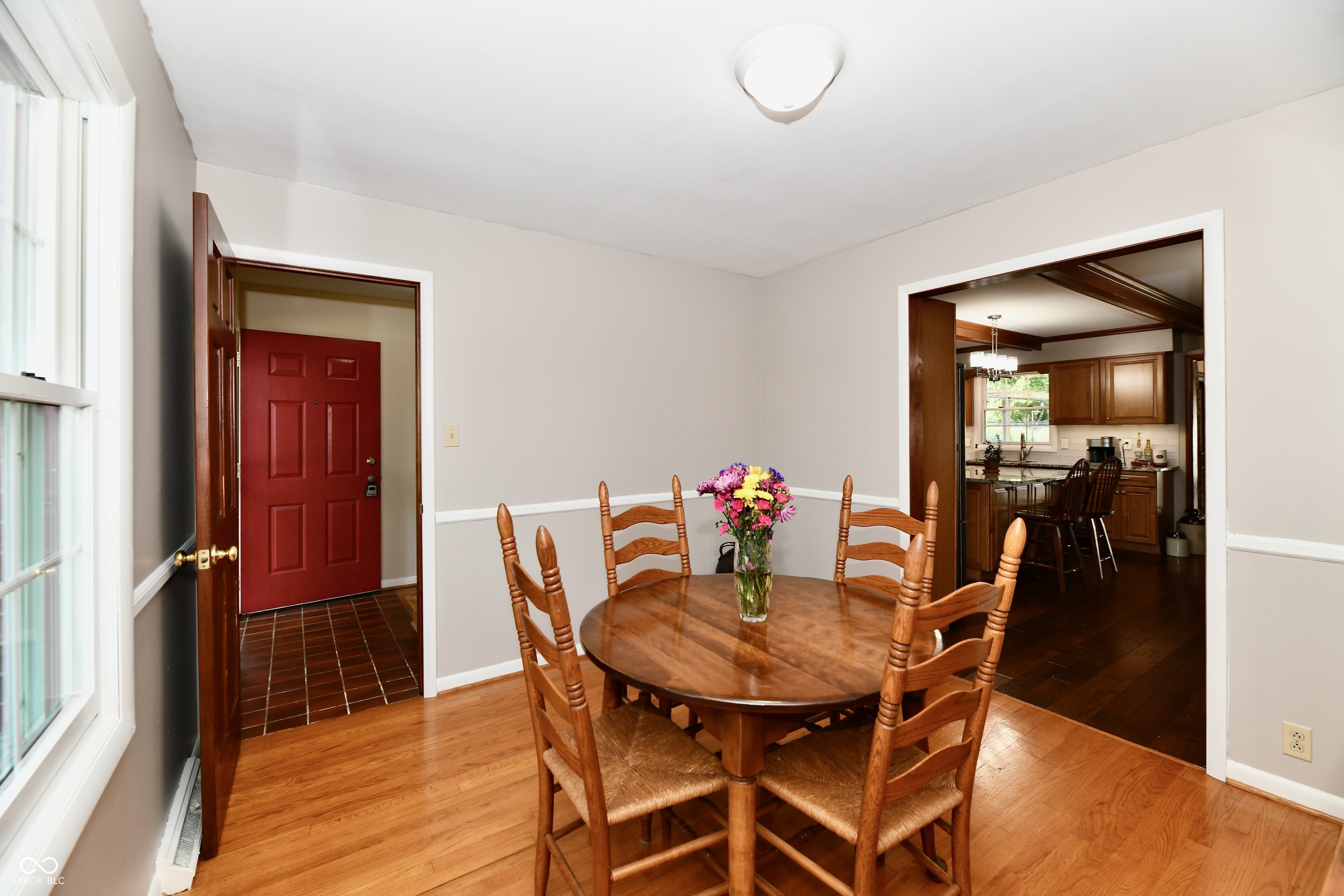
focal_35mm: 14
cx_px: 672
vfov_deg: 81.2
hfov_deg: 104.3
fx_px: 523
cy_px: 448
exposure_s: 1/60
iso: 640
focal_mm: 14
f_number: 6.3
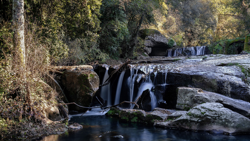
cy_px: 83
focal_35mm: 43
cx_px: 125
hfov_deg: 47.4
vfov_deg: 27.7
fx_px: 285
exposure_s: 1.2
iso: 125
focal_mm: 27
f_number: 9
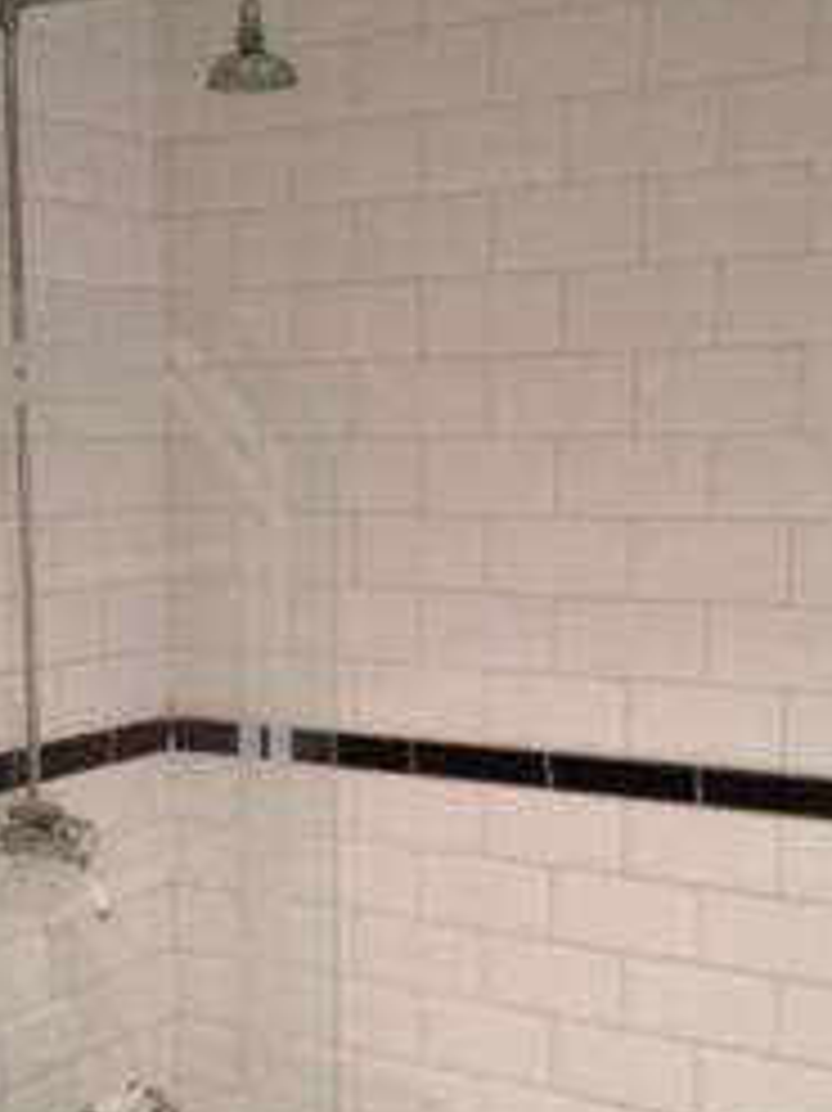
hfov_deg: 23.6
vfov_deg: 31.0
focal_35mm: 62
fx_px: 1989
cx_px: 319
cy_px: 718
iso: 200
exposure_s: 1/20
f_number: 2.4
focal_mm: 4.28
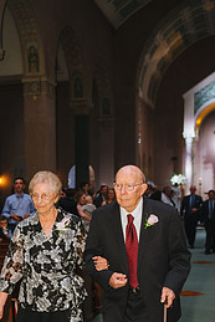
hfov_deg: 20.5
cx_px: 55
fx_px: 590
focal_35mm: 66
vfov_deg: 30.0
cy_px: 245
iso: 1250
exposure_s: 1/200
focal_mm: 38
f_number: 2.8
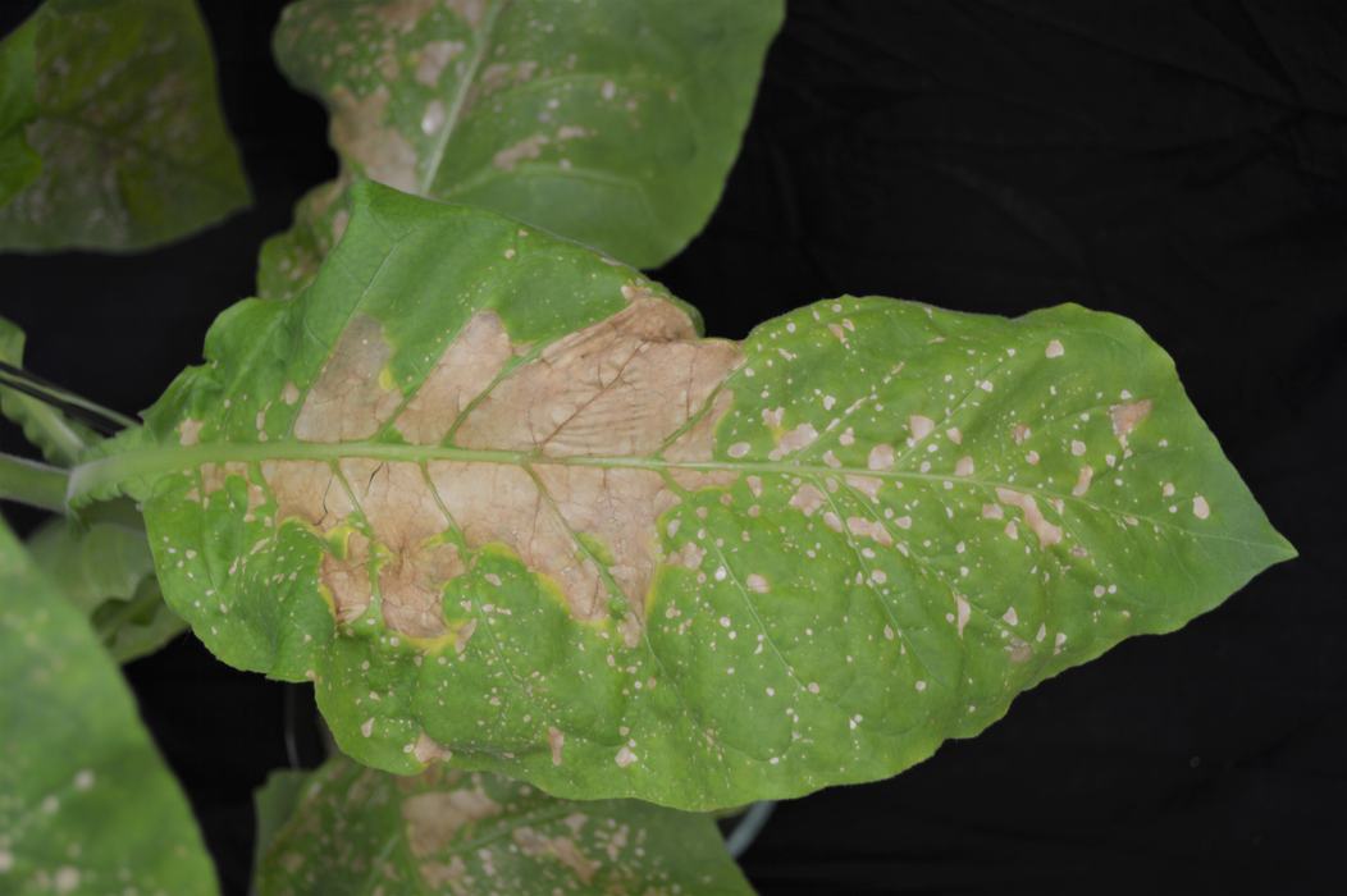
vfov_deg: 23.7
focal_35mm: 57
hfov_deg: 35.1
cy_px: 448
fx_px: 2131
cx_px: 674
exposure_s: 1/6
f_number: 5
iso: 100
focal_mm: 38
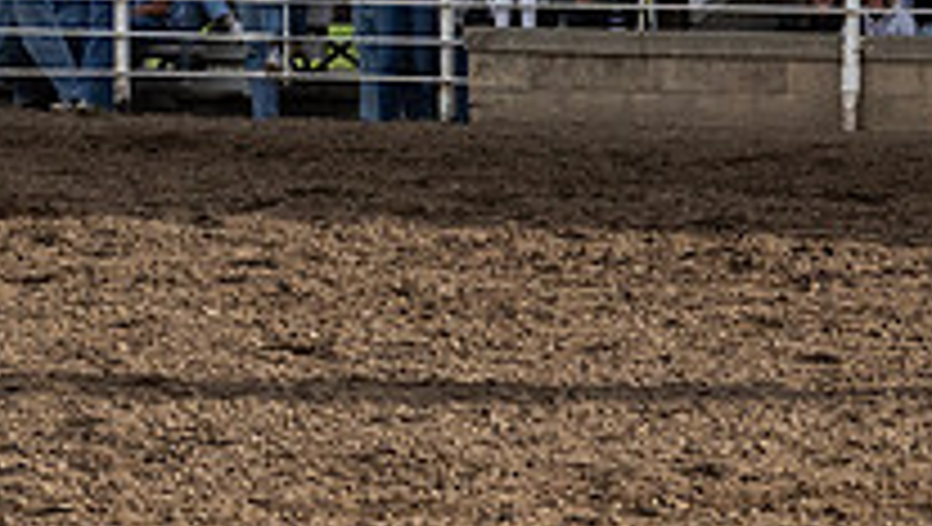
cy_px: 324
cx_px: 1270
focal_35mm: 401
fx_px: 9921
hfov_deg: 5.3
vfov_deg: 3.0
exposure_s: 1/10000
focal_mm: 70
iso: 1000
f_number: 3.5
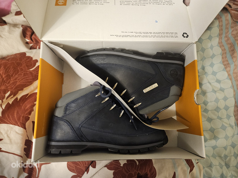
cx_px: 119
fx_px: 158
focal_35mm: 23
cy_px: 89
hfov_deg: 73.9
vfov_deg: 58.9
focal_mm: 5.4
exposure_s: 1/25
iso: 800
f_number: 1.8
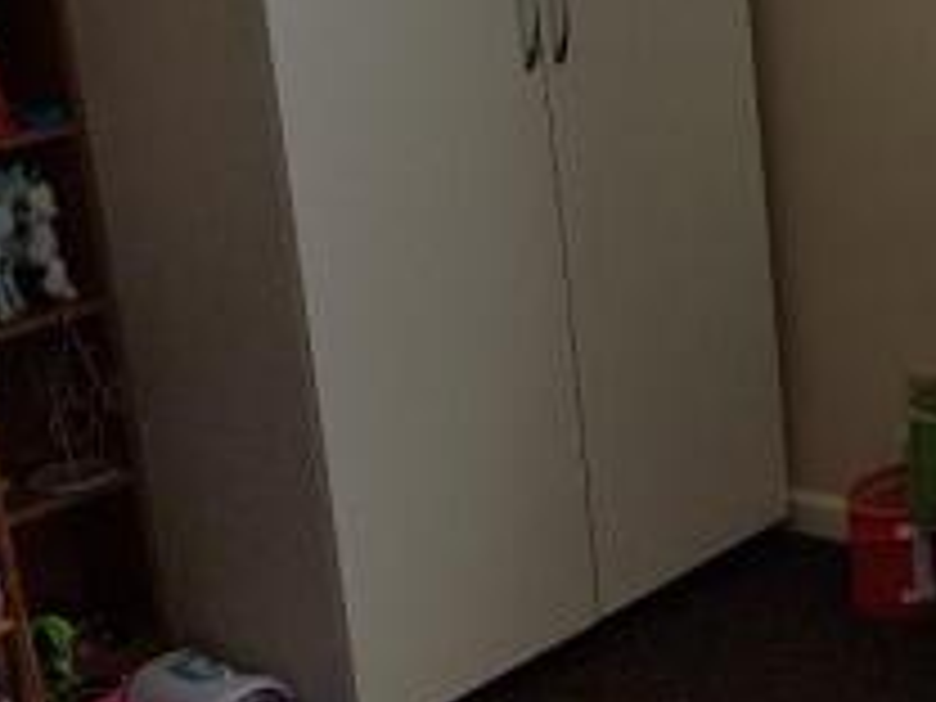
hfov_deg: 23.8
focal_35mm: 73
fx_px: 1974
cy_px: 38
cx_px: 1177
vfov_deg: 19.7
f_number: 1.7
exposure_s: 1/50
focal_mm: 4.2
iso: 64
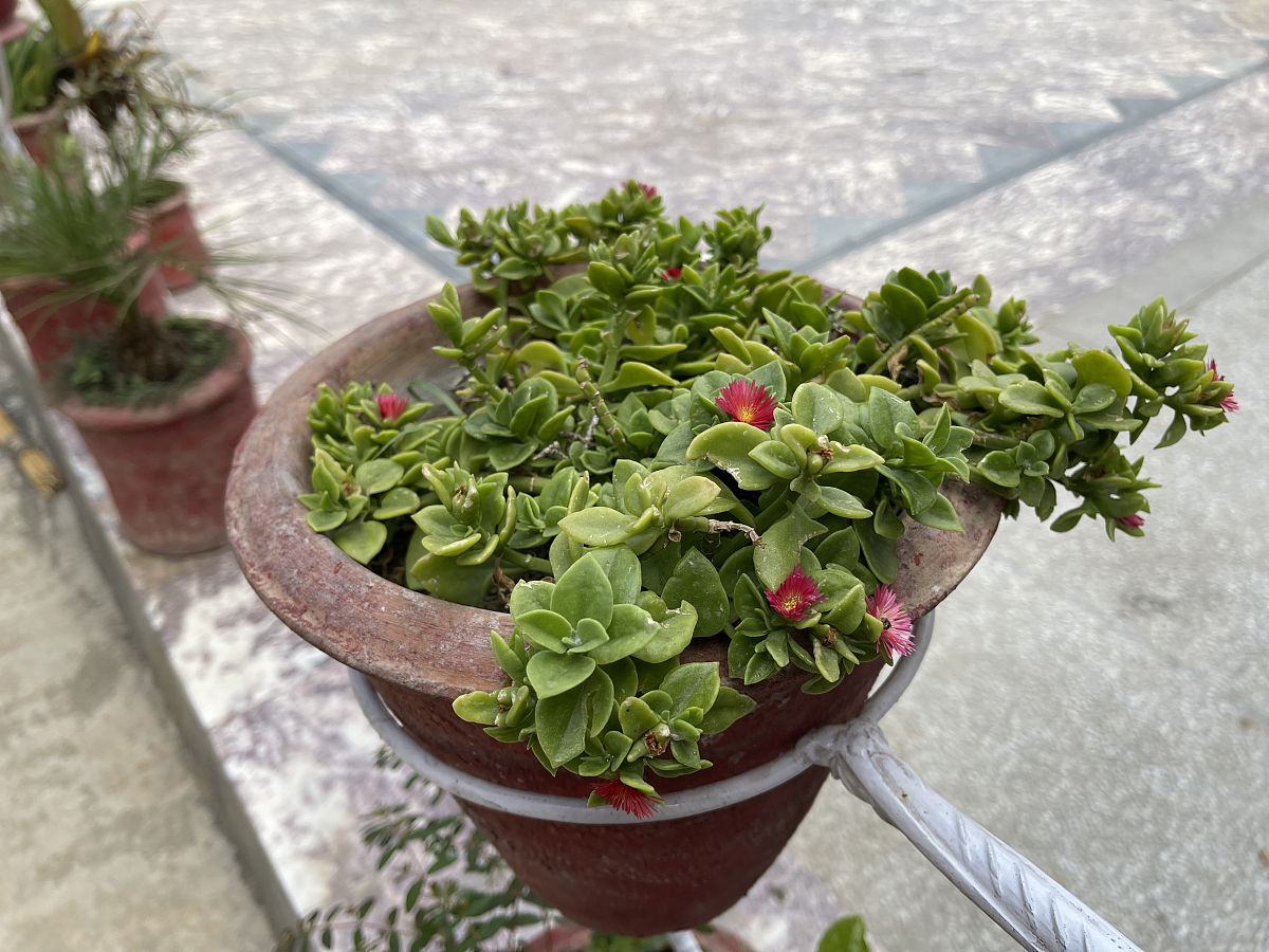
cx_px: 634
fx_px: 953
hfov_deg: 67.3
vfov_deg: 53.1
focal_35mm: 26
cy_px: 476
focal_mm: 5.1
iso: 32
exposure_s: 1/1534
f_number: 1.6
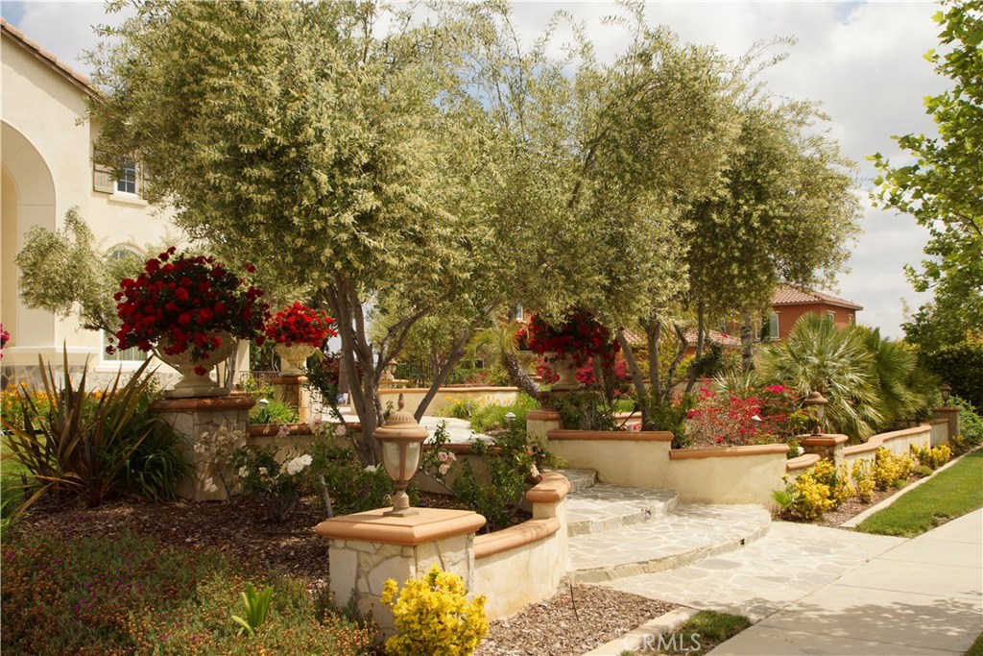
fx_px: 983
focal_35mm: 36
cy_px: 328
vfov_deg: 36.9
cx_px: 492
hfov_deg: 53.1
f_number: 9
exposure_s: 1/200
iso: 100
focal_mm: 24
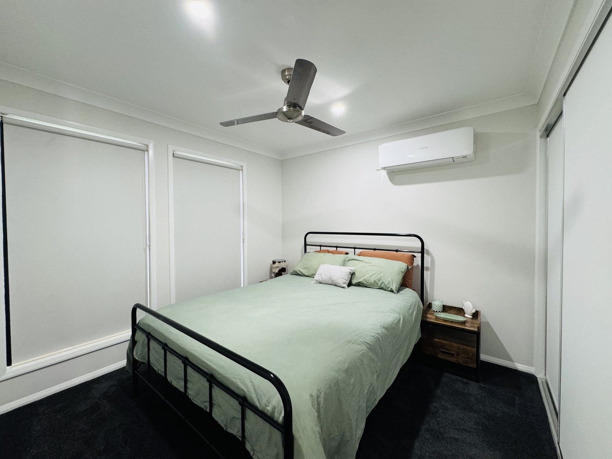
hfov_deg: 102.1
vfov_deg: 85.7
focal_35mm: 14
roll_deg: +0.6
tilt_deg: -0.6
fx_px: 248
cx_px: 306
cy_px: 230
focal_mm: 2.22
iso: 160
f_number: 2.2
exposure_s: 1/50
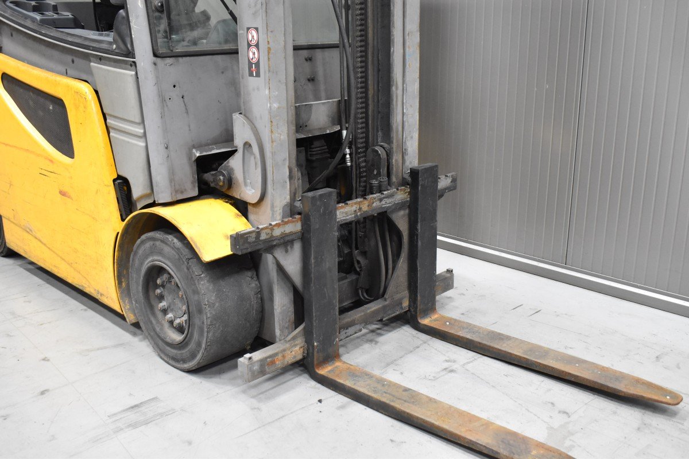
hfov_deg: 51.3
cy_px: 230
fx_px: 718
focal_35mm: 38
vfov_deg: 35.5
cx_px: 344
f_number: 4.5
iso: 1600
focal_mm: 25
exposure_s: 1/30
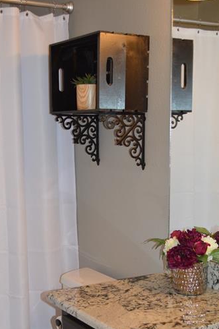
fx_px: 548
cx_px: 100
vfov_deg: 32.9
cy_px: 241
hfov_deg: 22.6
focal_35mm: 60
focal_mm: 26
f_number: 4.2
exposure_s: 1/60
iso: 560
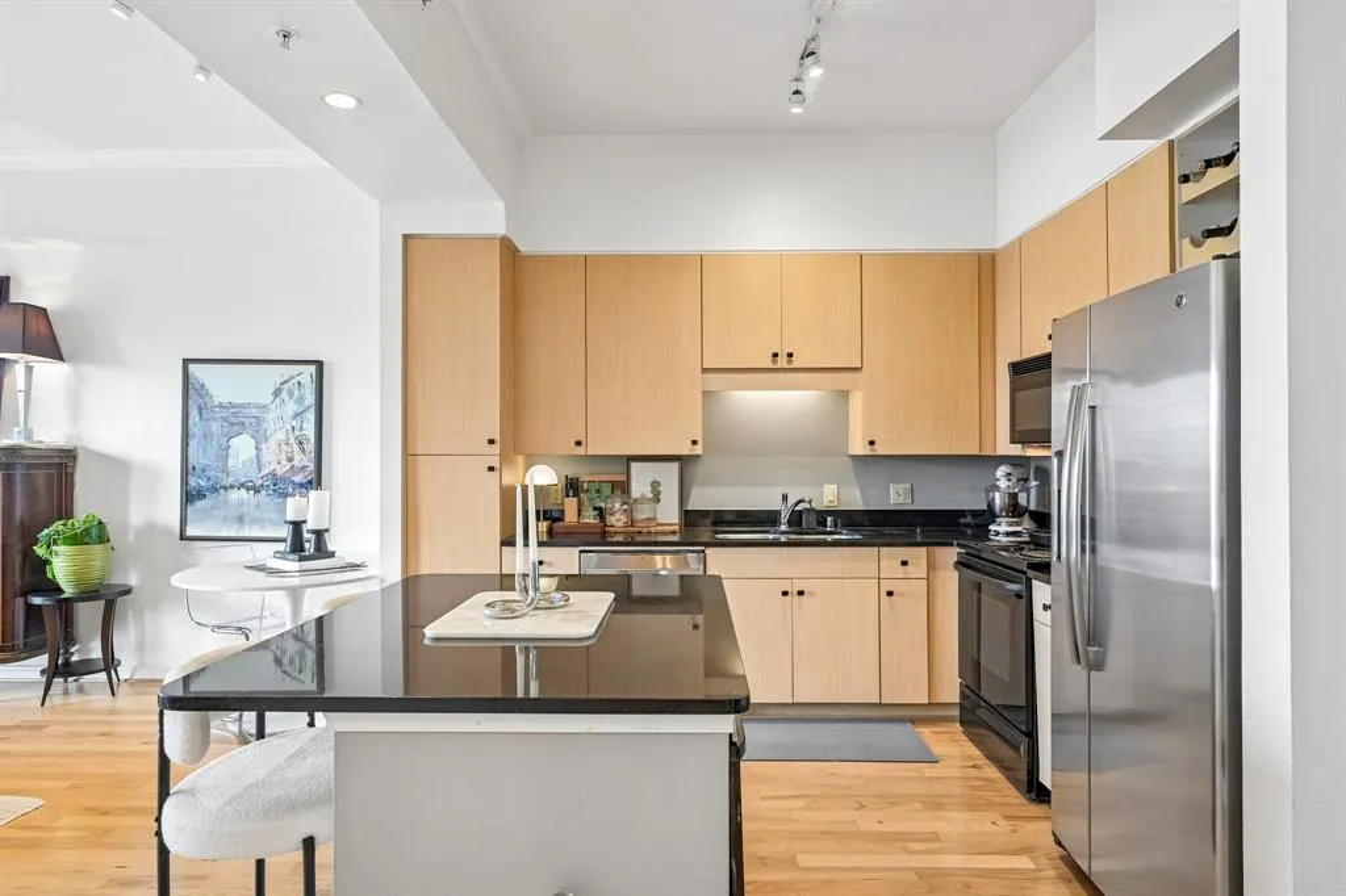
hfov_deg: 85.4
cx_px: 673
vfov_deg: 63.2
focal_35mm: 20
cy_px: 448
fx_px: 729
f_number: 8
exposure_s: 1/13
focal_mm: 19.5
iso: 400
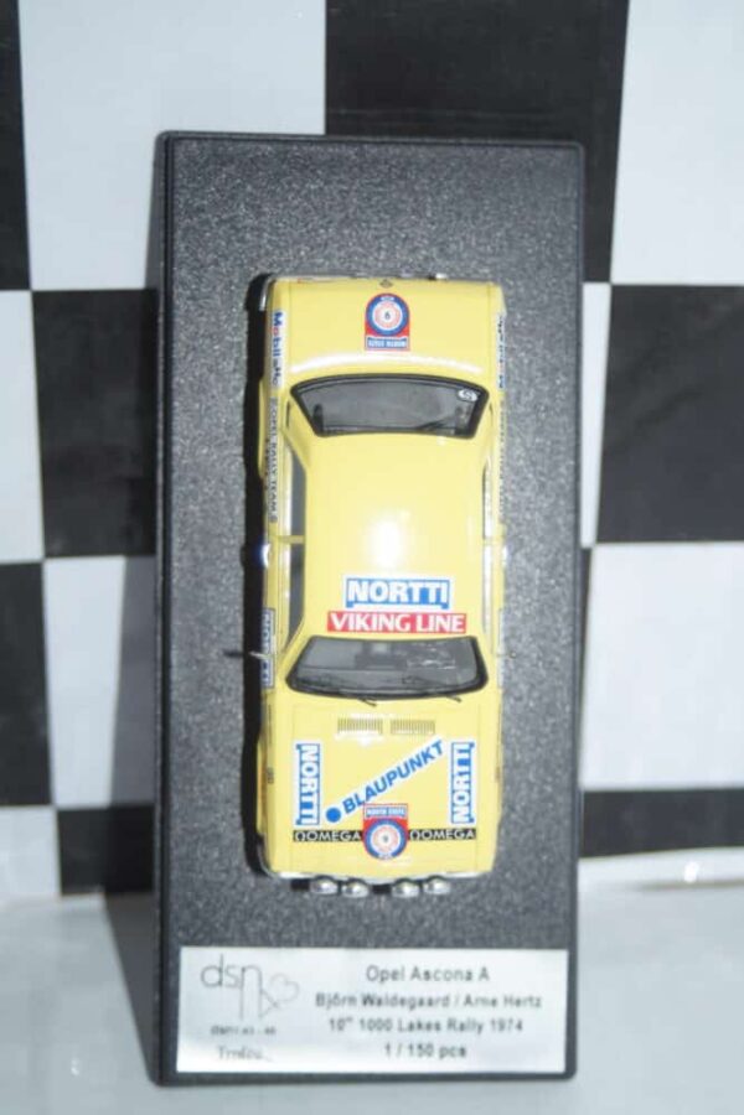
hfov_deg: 18.2
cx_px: 372
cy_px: 558
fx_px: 2325
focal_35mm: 75
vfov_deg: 27.0
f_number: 4.5
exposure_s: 1/100
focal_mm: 50
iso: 250
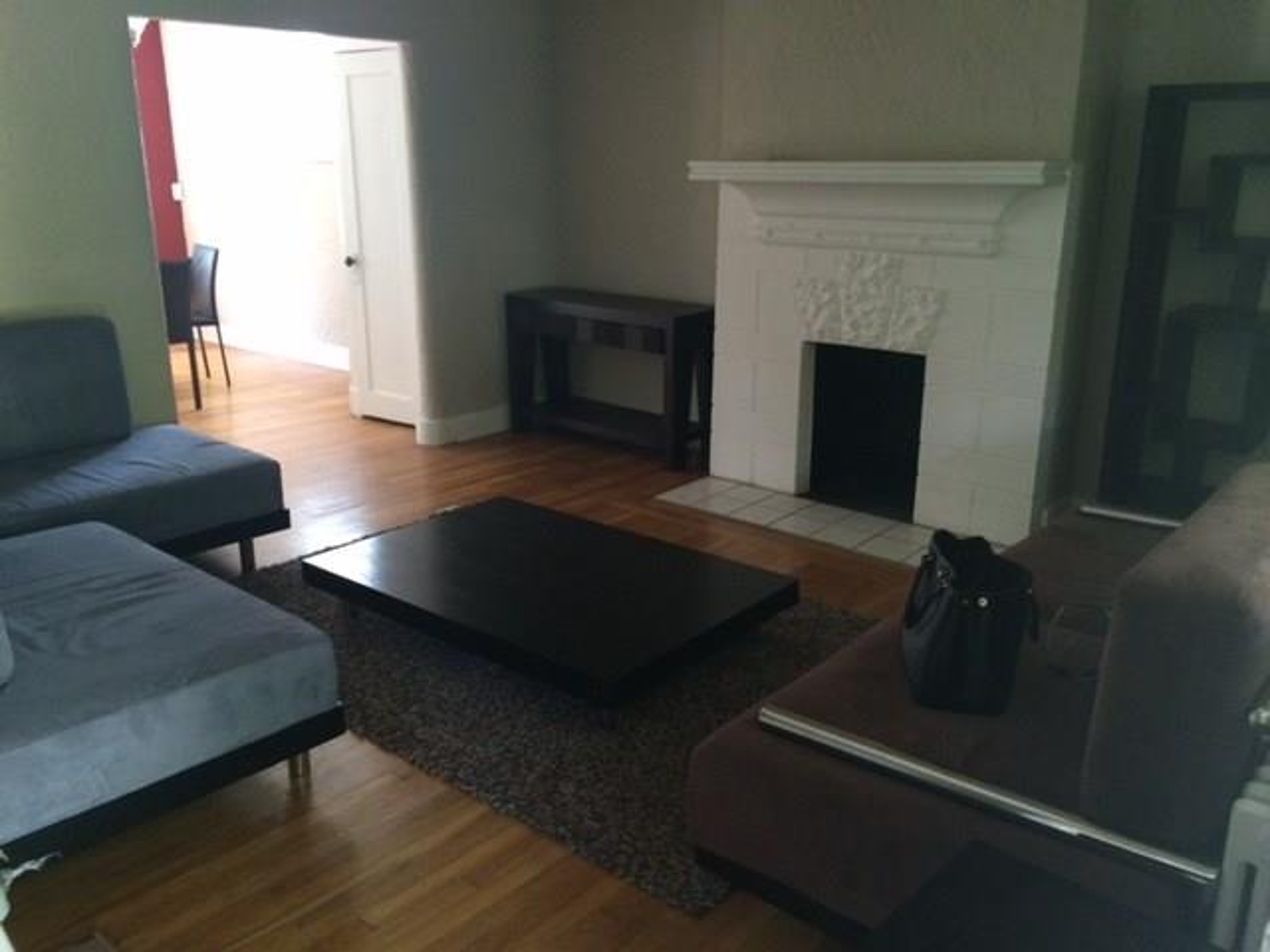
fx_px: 1101
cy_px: 476
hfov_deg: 60.0
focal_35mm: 30
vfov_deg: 46.8
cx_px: 635
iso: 200
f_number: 2.2
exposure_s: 1/30
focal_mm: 4.12
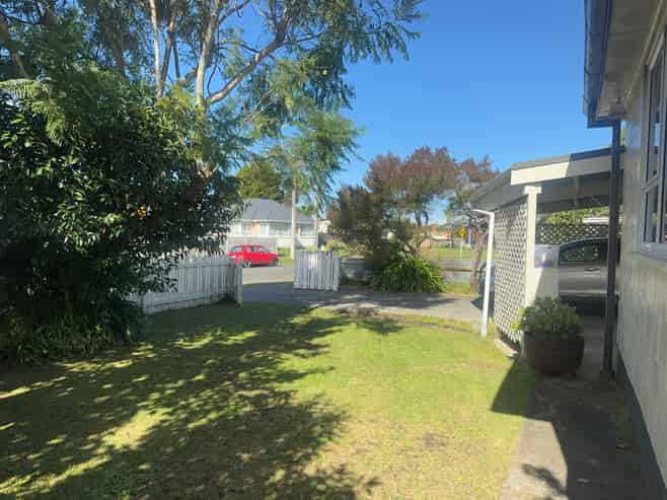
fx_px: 462
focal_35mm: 24
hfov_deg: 71.6
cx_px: 334
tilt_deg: -2.6
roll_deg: -0.9
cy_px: 250
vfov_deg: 56.8
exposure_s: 1/2809
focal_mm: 6.86
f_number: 1.78
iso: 80
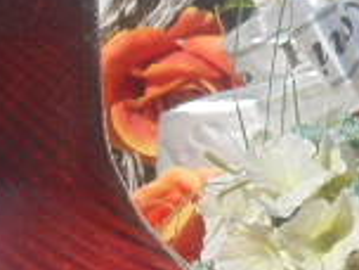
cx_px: 680
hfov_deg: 3.8
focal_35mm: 514
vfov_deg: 2.9
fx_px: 5331
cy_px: -107
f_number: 5.6
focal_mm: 21.8
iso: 100
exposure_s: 1/640
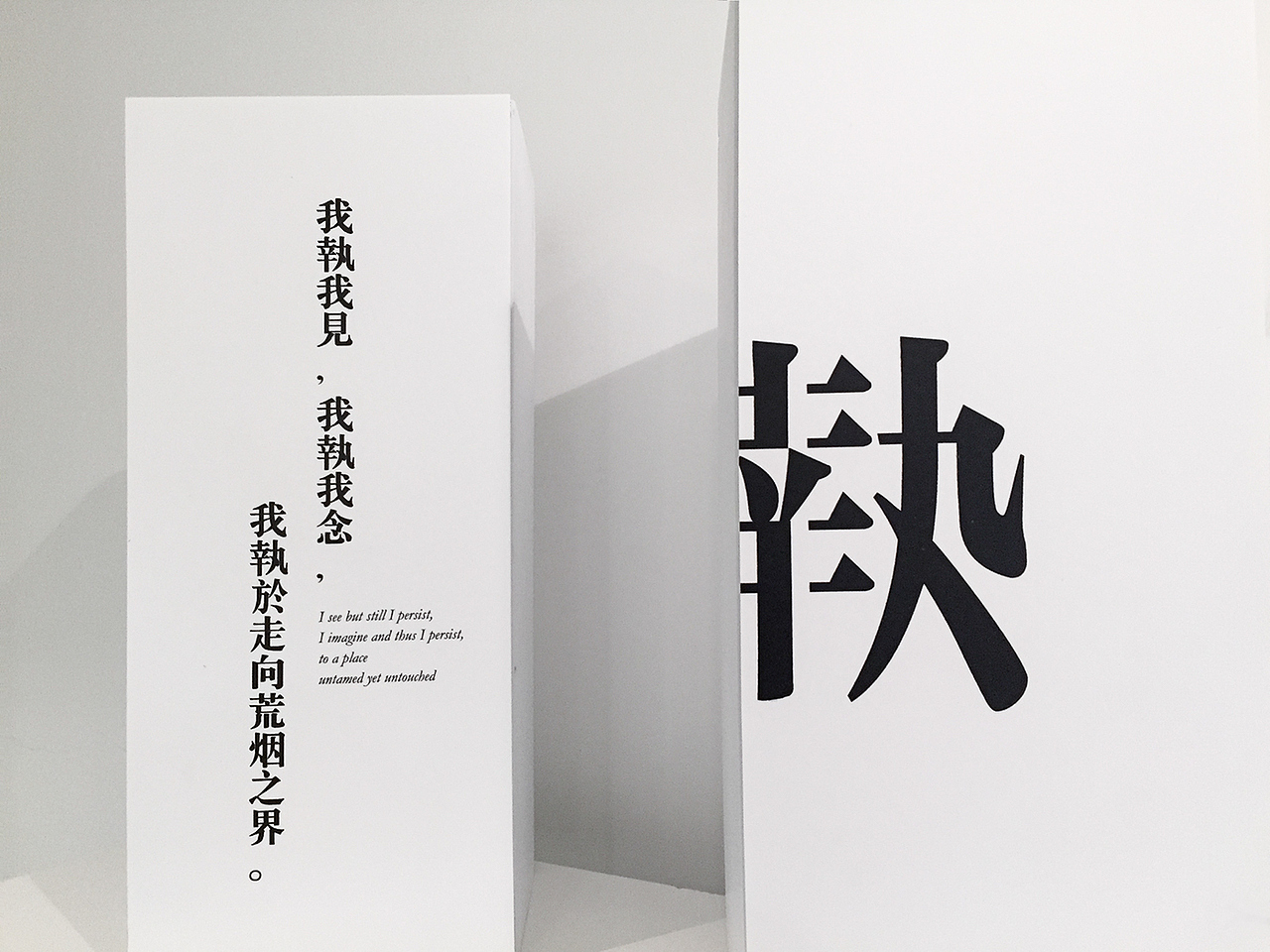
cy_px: 476
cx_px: 635
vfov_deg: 48.2
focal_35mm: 29
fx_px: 1064
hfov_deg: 61.7
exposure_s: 1/35
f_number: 2.2
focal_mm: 4.15
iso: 200
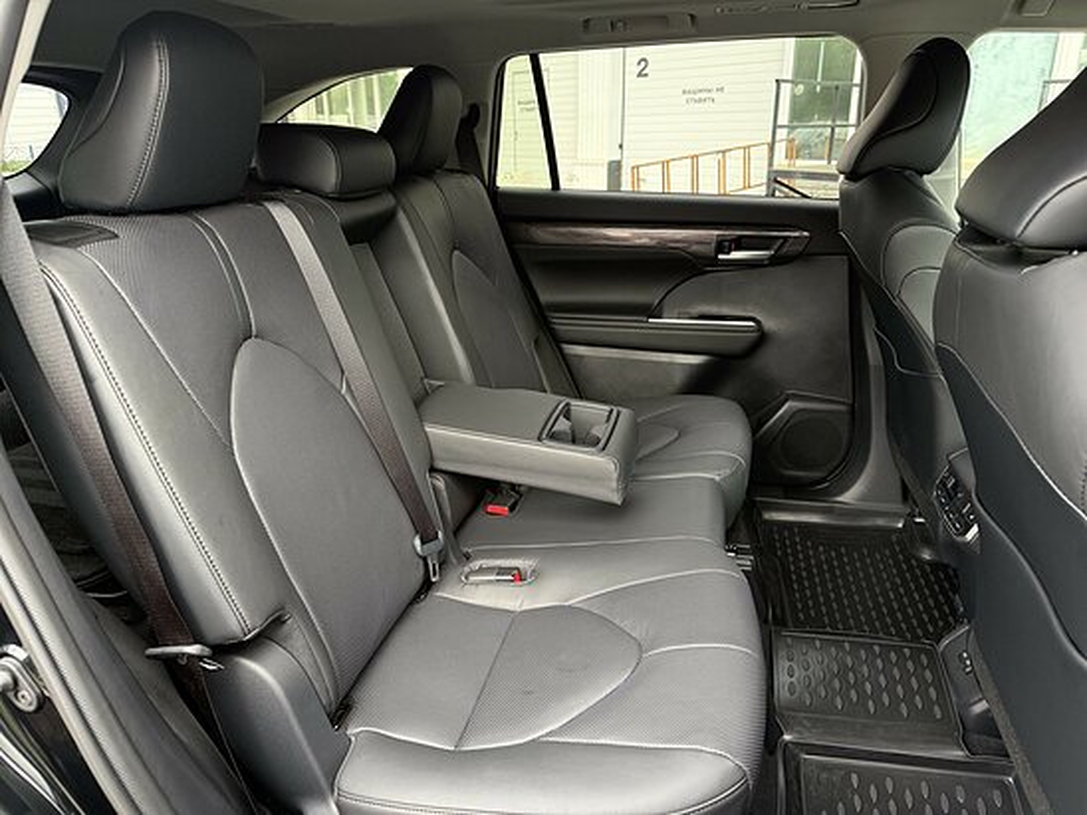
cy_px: 408
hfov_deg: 71.6
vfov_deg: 56.8
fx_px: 754
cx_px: 544
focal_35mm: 24
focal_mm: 6.76
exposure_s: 1/151
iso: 200
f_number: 1.78
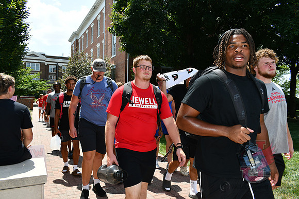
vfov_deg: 48.0
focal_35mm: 27
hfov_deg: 67.4
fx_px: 224
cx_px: 150
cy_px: 100
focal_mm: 18
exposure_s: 1/250
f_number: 7.1
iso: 100
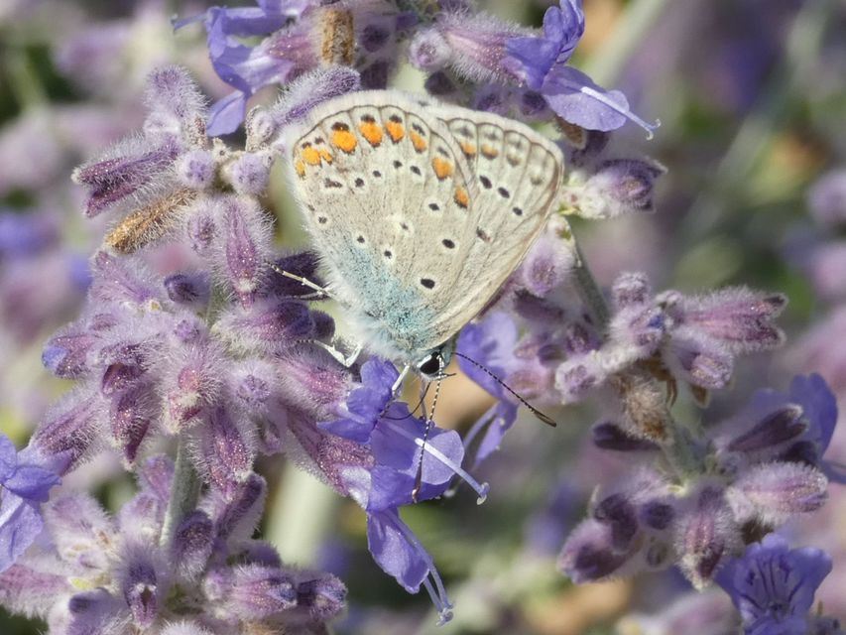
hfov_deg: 13.4
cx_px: 423
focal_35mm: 147
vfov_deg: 10.1
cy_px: 318
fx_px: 3593
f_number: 5.4
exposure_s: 1/125
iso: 80
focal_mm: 26.3
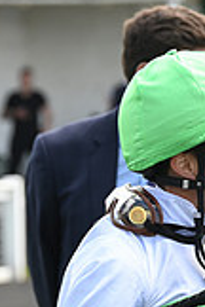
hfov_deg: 2.6
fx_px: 4433
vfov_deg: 4.0
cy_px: 234
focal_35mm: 519
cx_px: 499
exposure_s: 1/640
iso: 500
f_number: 6.3
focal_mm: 145
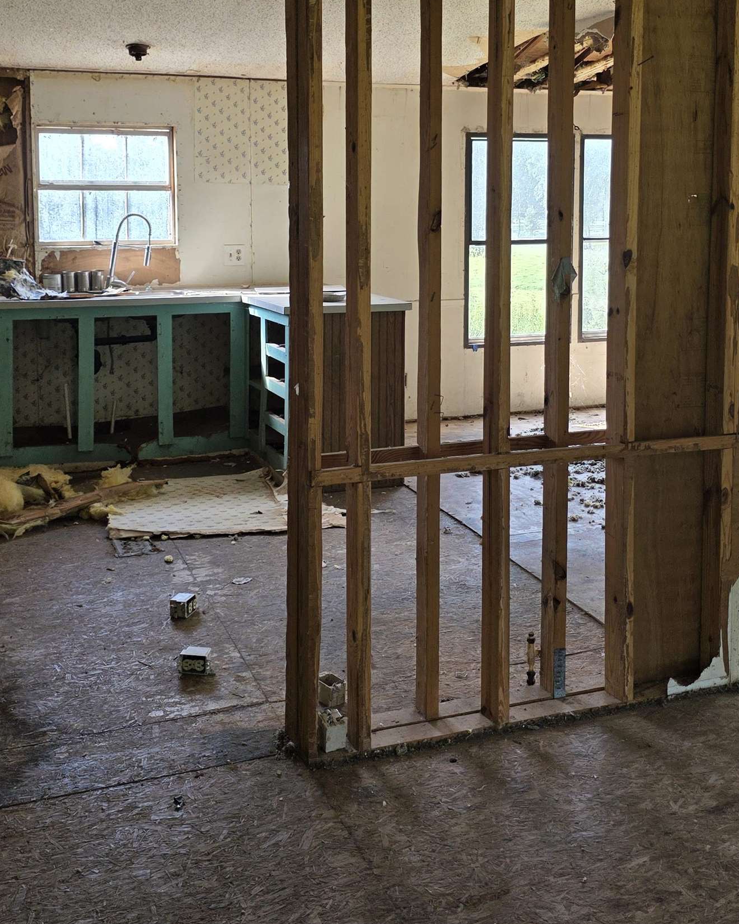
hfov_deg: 35.6
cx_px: 431
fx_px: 1148
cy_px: 302
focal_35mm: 42
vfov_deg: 43.2
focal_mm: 6.3
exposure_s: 1/180
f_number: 1.7
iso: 64
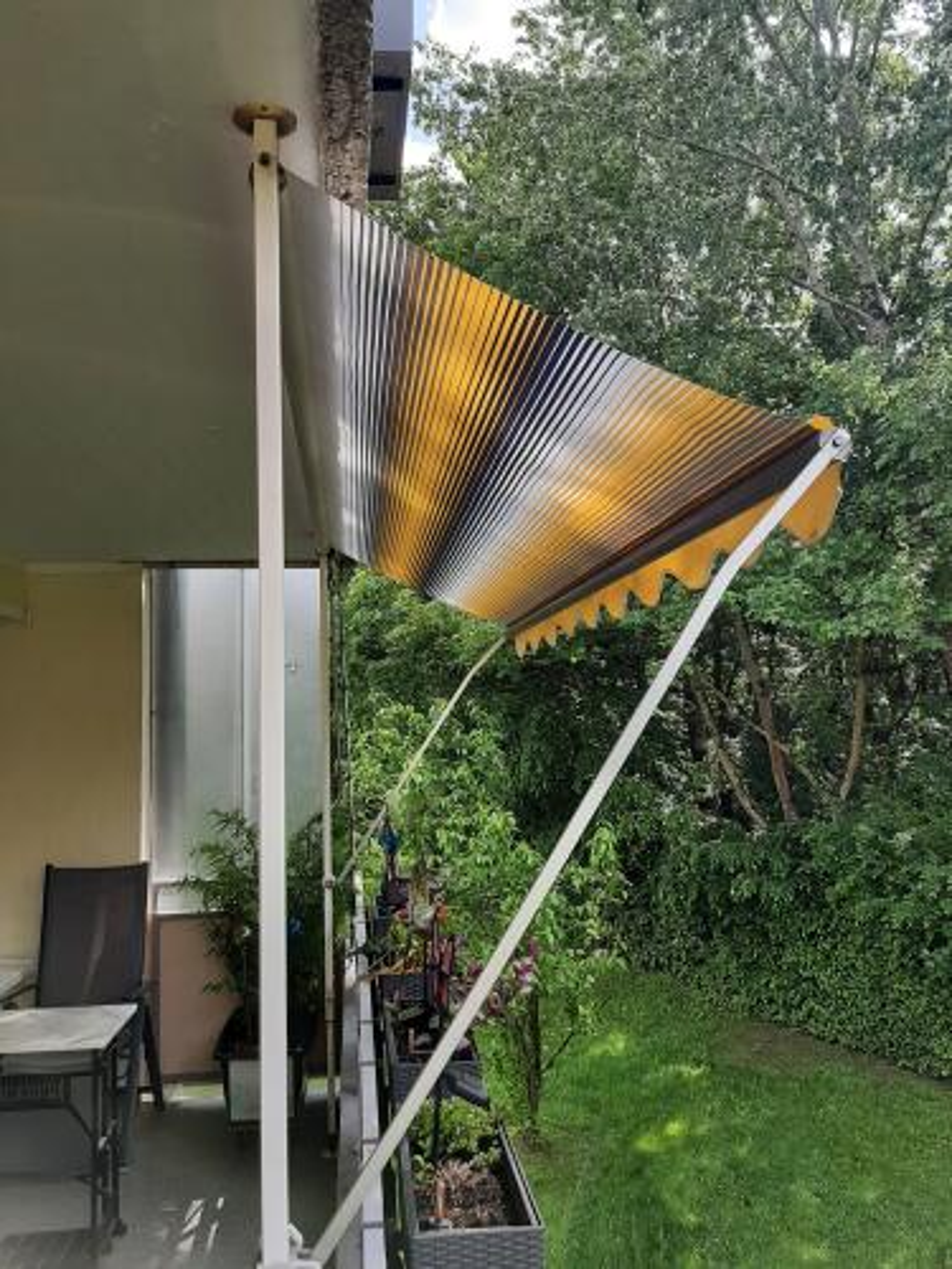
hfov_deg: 53.1
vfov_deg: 67.3
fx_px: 953
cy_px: 634
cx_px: 476
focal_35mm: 26
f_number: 1.7
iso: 40
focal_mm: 3.93
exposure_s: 1/459
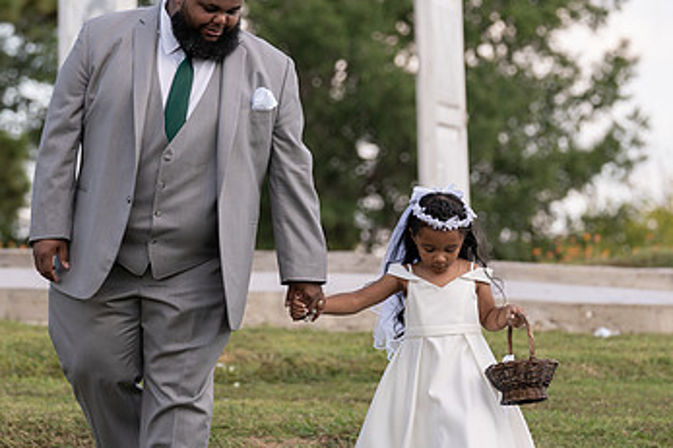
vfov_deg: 6.1
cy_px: 199
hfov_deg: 9.2
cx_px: 292
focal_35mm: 225
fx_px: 4204
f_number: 4
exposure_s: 1/400
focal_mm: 130
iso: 100
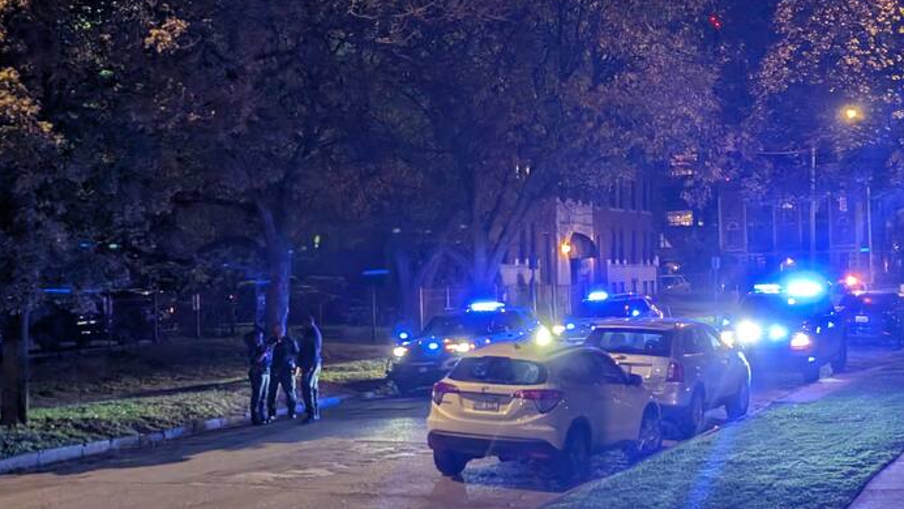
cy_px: 303
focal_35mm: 54
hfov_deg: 38.5
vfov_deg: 22.2
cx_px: 451
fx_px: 1295
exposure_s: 1/65.3
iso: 486
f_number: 1.68
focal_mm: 6.9
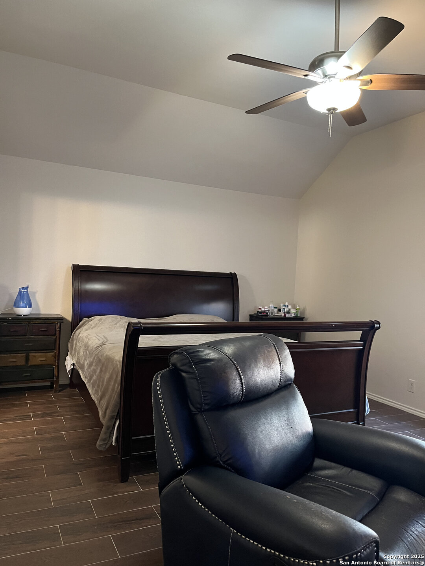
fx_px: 426
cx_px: 212
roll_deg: -3.4
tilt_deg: -3.0
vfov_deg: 67.3
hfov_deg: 53.1
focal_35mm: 26
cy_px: 283
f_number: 1.6
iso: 500
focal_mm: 5.1
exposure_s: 1/40
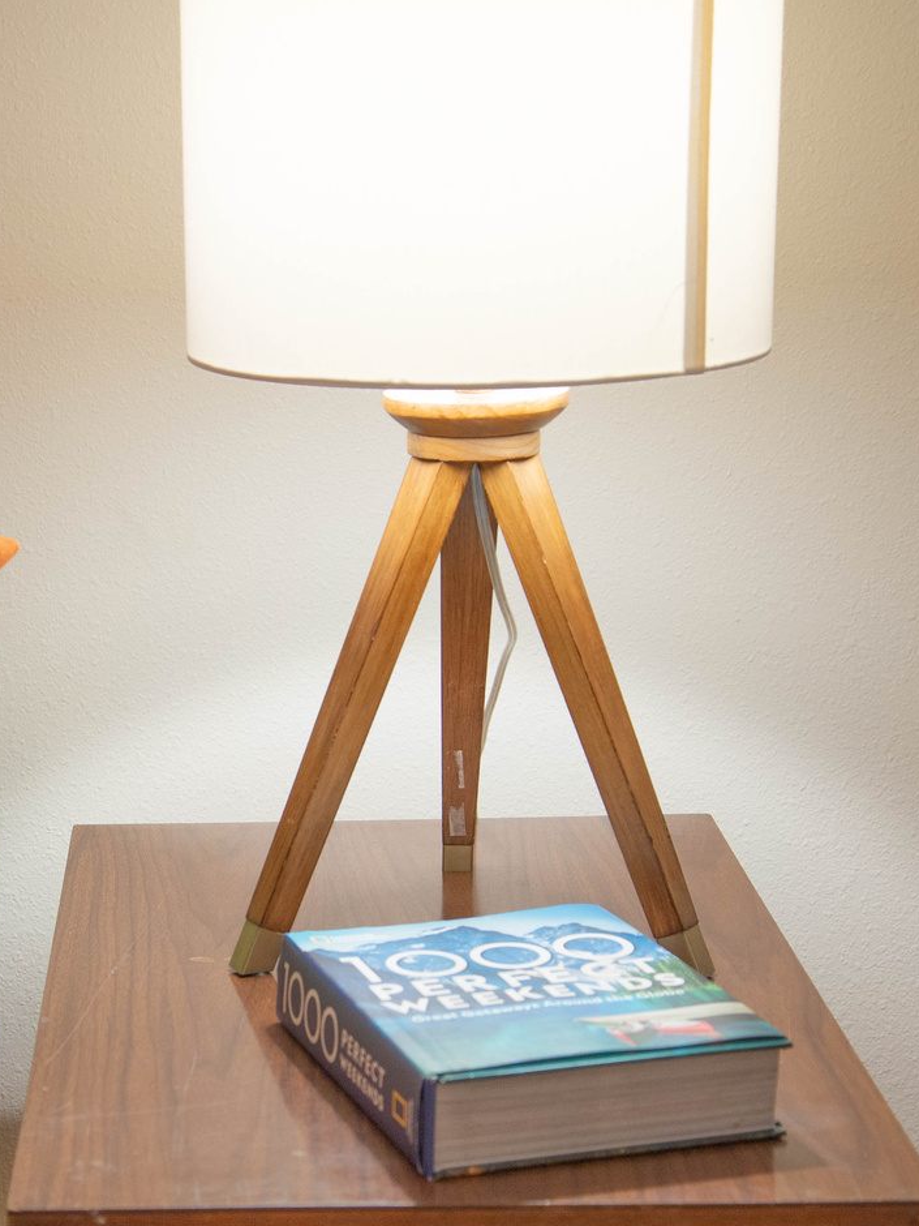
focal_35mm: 88
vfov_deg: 22.2
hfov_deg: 16.6
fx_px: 3115
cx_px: 130
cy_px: 782
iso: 560
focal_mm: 42
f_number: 4.2
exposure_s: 1/13
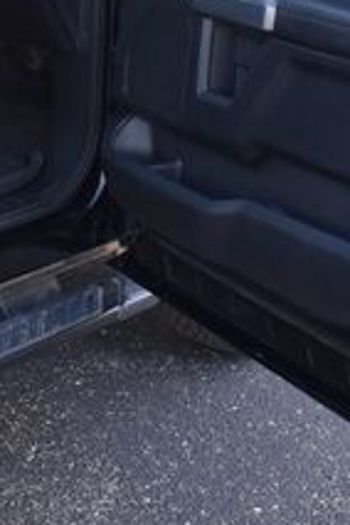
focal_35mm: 81
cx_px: 155
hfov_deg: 16.9
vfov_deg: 24.1
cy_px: 21
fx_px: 1181
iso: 640
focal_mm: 18
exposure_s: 1/250
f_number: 3.5
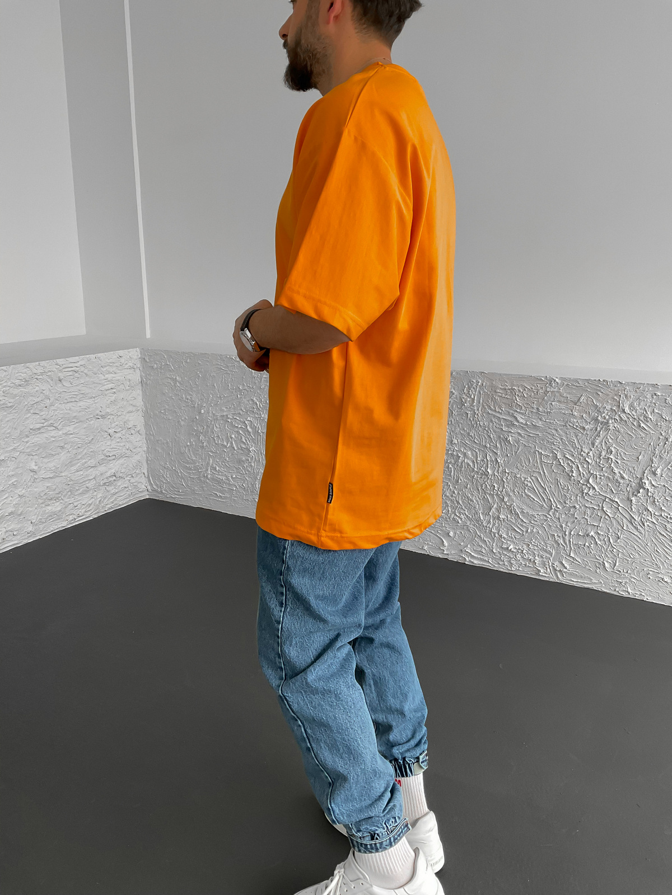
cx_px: 336
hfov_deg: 48.2
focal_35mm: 29
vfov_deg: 61.7
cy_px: 448
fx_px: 751
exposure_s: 1/120
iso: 50
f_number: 1.8
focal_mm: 3
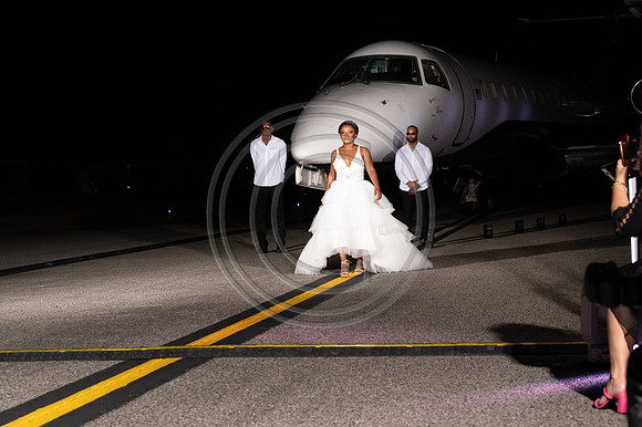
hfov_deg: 28.9
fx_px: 1248
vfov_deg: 19.4
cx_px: 321
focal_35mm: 70
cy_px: 214
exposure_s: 1/200
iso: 1000
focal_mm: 70
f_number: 6.3
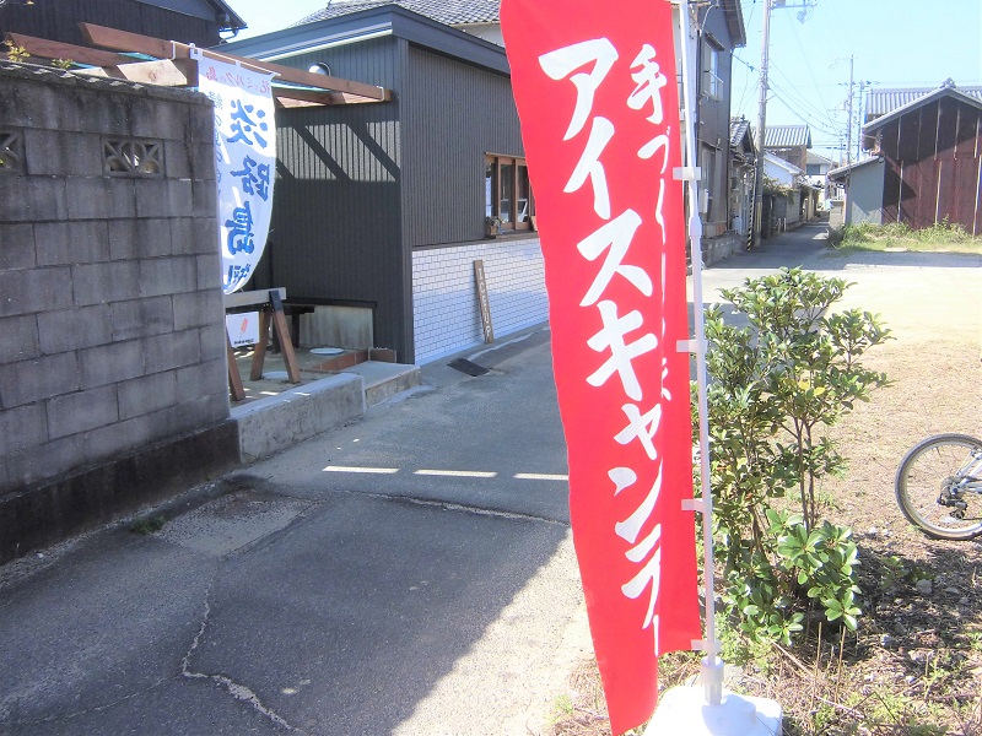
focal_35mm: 26
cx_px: 491
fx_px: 738
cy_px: 368
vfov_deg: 53.1
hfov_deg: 67.3
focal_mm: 4.7
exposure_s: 1/640
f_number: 2.8
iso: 100
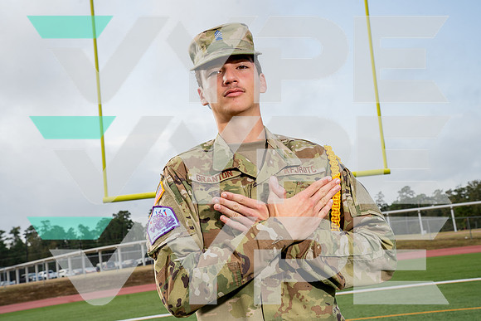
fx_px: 628
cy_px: 160
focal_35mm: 47
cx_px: 240
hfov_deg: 41.9
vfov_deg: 28.7
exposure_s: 1/250
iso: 320
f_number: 10
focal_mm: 47
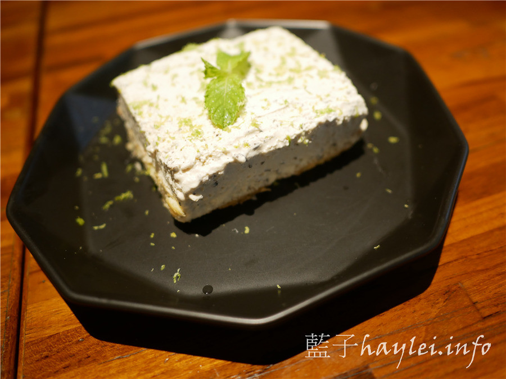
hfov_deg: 60.0
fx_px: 439
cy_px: 190
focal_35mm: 30
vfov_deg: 46.8
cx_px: 253
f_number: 1.7
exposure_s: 1/60
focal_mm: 15
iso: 500
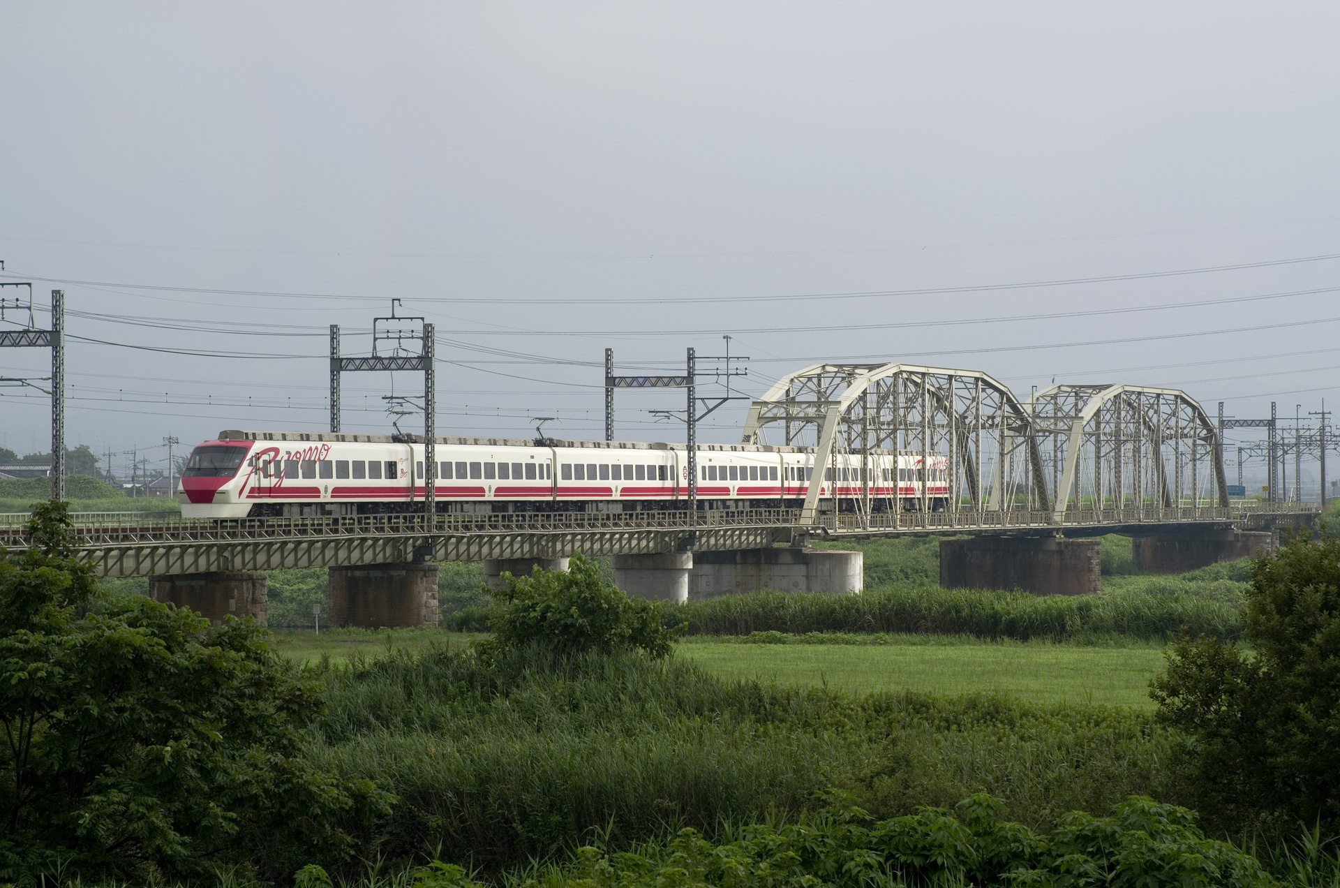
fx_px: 4718
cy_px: 444
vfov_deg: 10.7
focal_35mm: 127
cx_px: 670
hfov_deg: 16.2
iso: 100
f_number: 6.3
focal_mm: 85
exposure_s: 1/1000
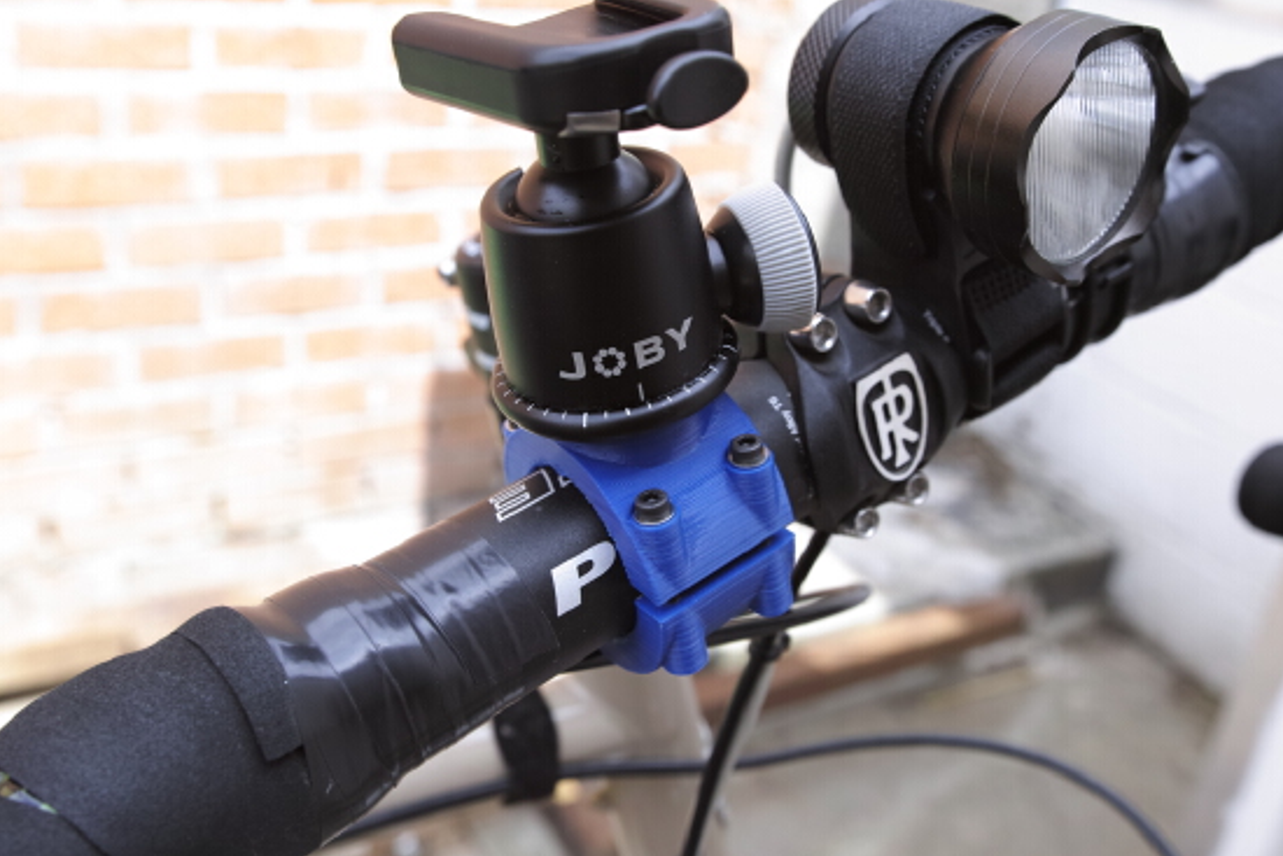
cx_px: 658
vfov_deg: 36.9
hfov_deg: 53.1
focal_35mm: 36
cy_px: 397
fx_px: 1283
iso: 100
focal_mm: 22
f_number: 5.6
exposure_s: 1/80
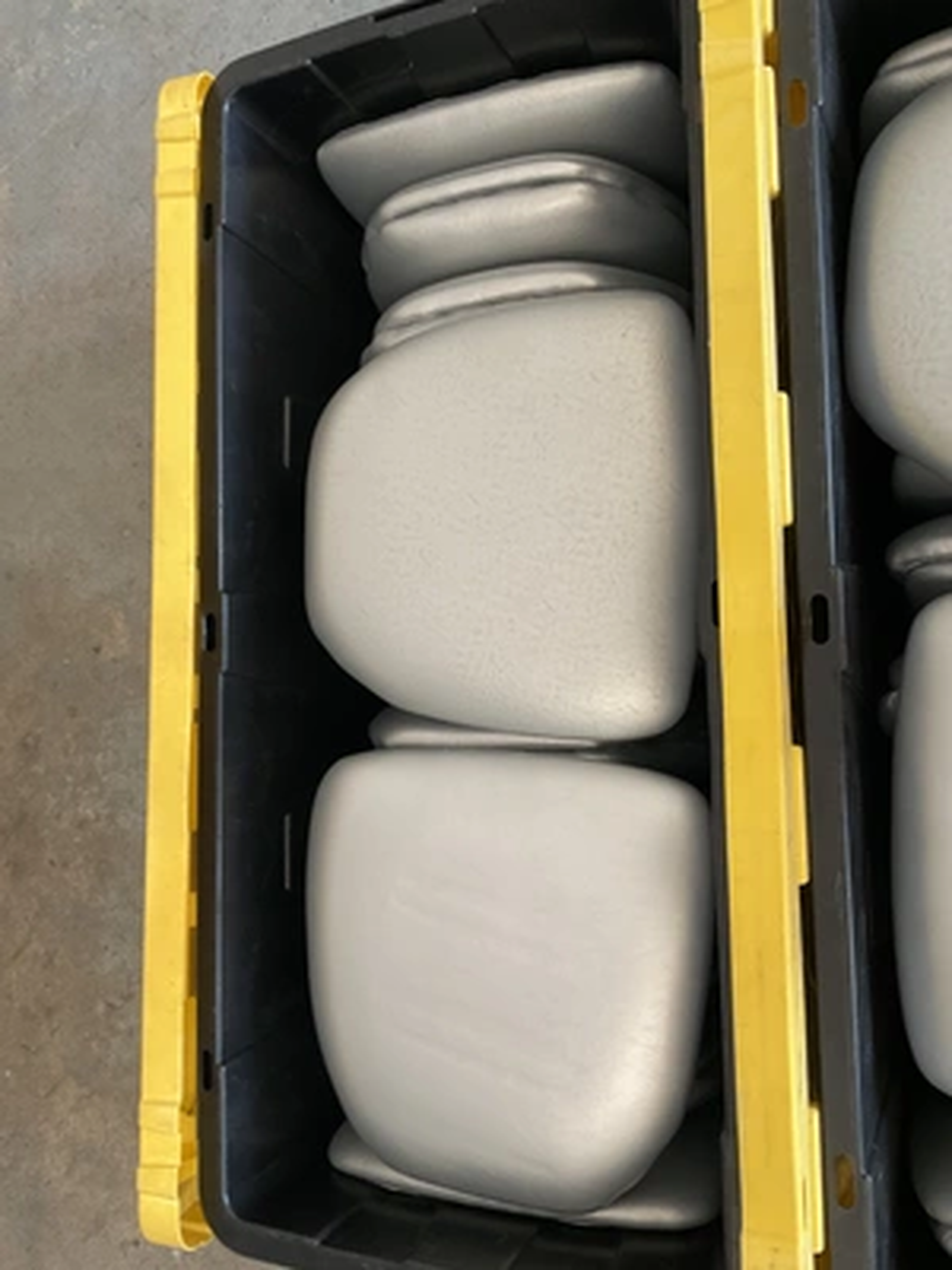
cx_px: 476
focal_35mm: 29
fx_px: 1063
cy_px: 635
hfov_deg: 48.2
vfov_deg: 61.7
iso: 64
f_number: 1.8
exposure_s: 1/60
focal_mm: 3
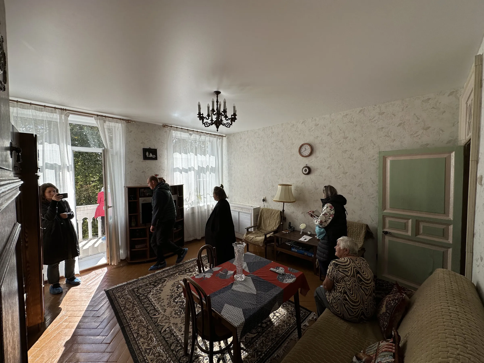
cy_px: 182
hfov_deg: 102.1
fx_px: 196
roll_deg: +0.8
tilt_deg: -3.9
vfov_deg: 85.7
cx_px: 242
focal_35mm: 14
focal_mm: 2.22
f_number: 2.2
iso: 40
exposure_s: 1/485
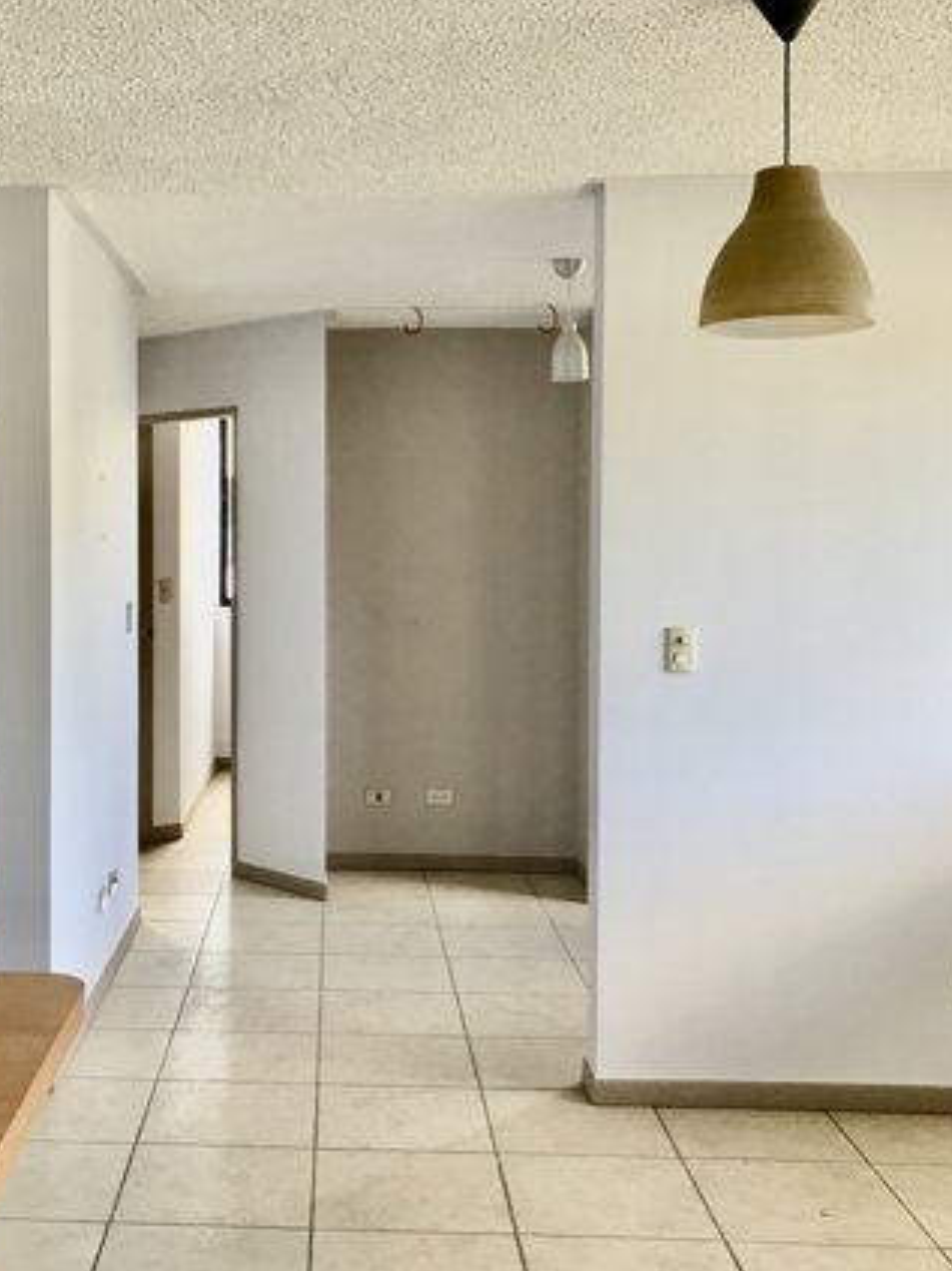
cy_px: 595
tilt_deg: -0.6
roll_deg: +0.1
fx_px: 1541
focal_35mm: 42
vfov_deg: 44.8
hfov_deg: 33.6
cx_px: 239
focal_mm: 3.99
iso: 25
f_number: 1.8
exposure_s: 1/30
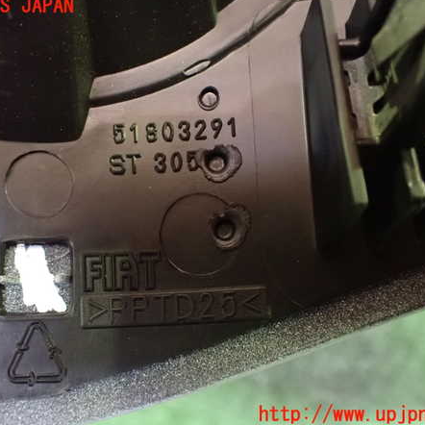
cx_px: 188
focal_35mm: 36
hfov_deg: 46.0
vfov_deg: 46.0
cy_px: 211
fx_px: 500
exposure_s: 1/30
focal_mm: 5.4
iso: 1250
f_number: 2.3
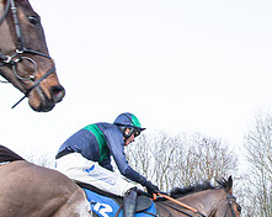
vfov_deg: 21.2
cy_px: 102
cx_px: 249
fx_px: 579
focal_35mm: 72
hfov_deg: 25.6
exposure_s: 1/1000
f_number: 8
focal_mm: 19
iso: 2000
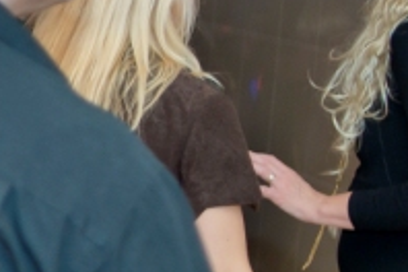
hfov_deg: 10.2
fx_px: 2051
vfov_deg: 7.5
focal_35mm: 181
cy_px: 294
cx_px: -476
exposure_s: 1/320
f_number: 2.8
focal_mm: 35
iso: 320
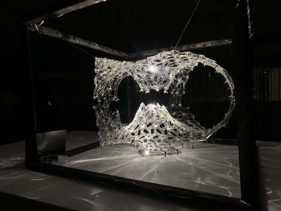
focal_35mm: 26
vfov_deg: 53.1
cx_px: 140
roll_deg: +0.3
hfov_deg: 67.3
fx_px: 211
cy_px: 106
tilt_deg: -1.6
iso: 500
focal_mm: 4.25
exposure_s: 1/24
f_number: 1.8
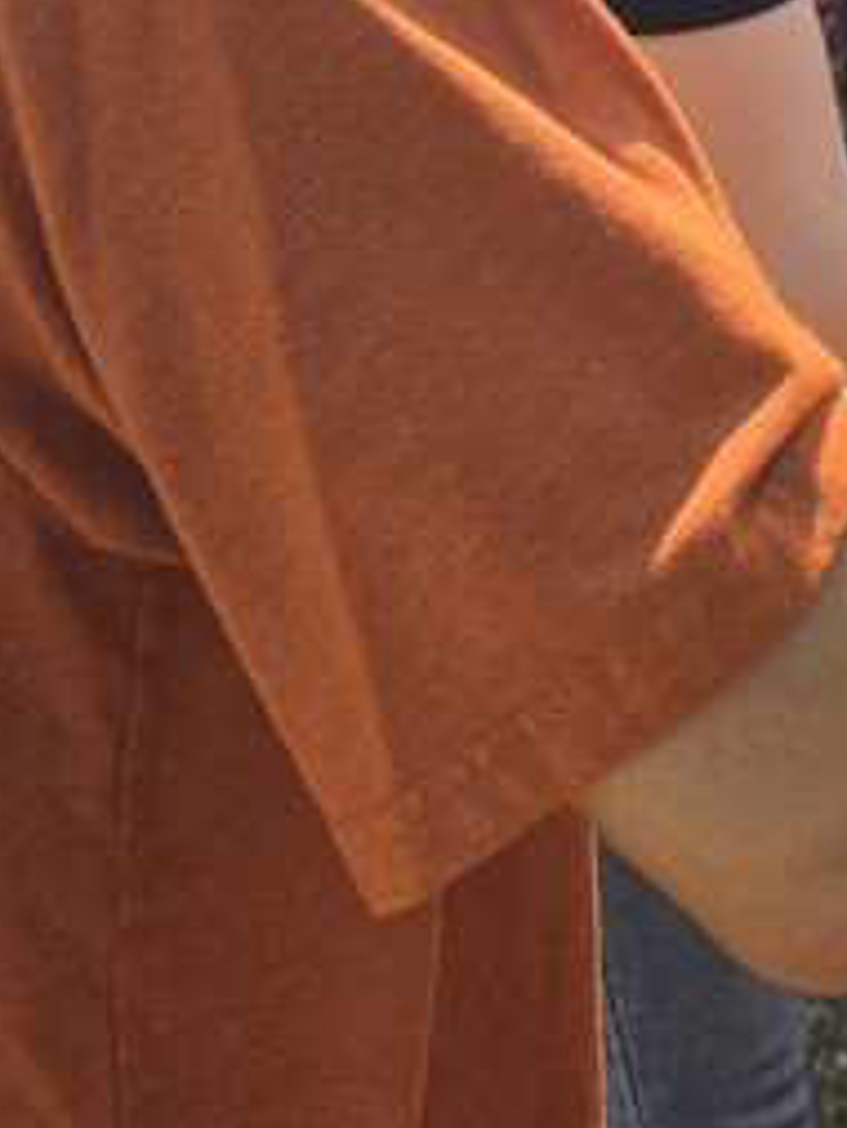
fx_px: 3032
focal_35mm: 93
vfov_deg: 19.8
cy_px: -214
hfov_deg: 14.5
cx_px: 1391
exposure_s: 1/5015
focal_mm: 6.5
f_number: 1.4
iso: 64
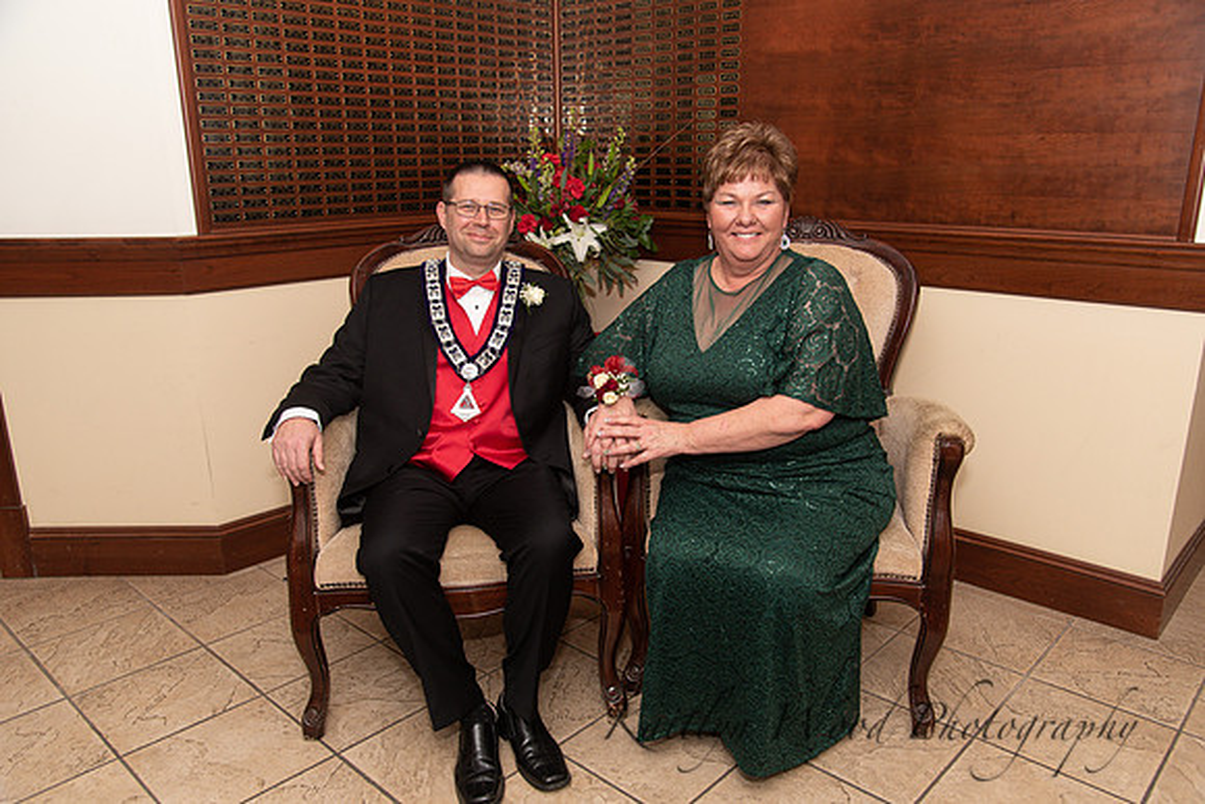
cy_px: 402
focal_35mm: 27
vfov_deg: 48.0
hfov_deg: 67.4
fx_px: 904
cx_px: 602
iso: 800
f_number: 4
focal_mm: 27
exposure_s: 1/200
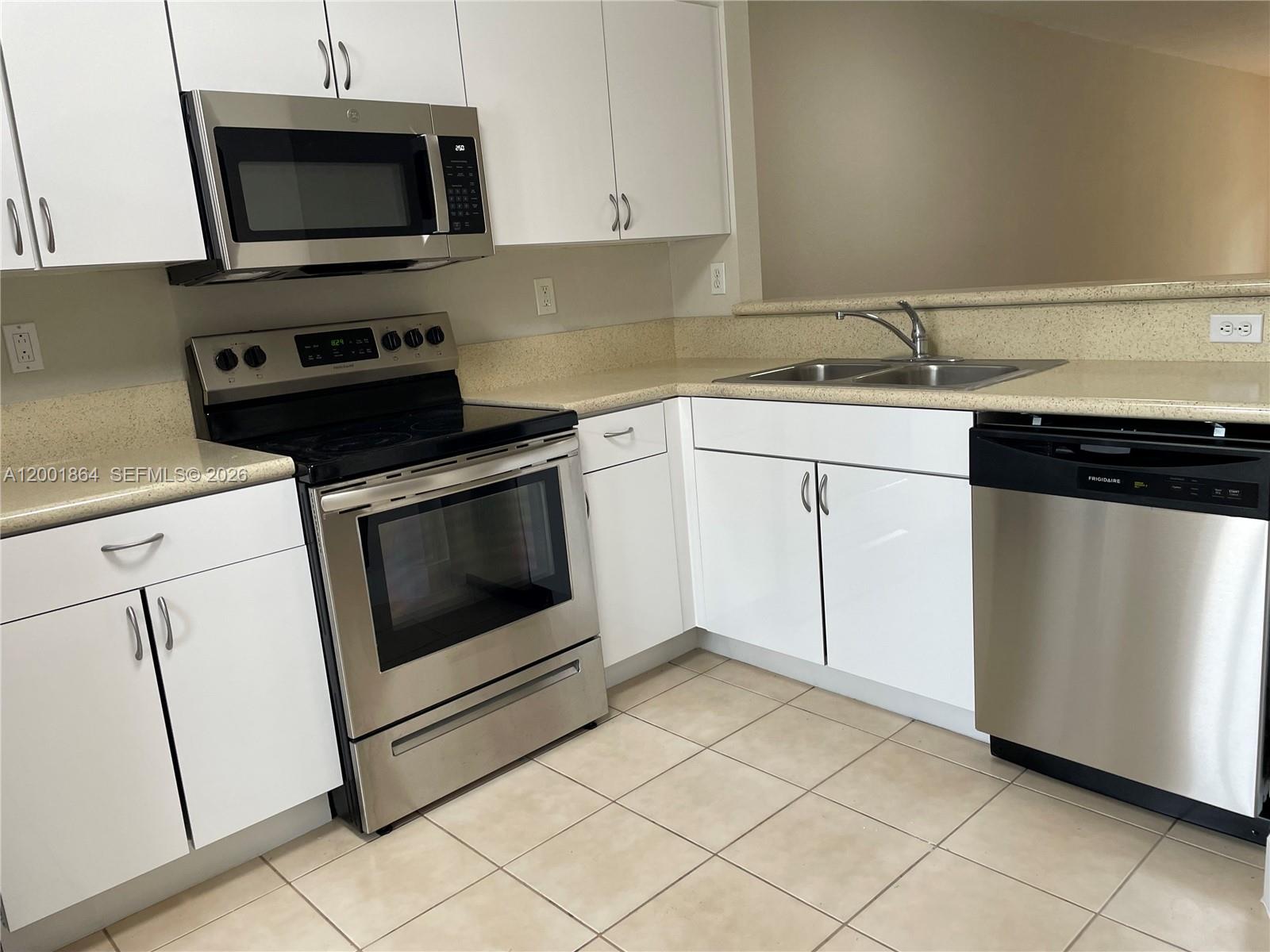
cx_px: 635
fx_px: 954
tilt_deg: -11.6
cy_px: 476
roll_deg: +5.0
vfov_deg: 53.1
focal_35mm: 26
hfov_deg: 67.3
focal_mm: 4.2
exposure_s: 1/120
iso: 100
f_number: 1.6
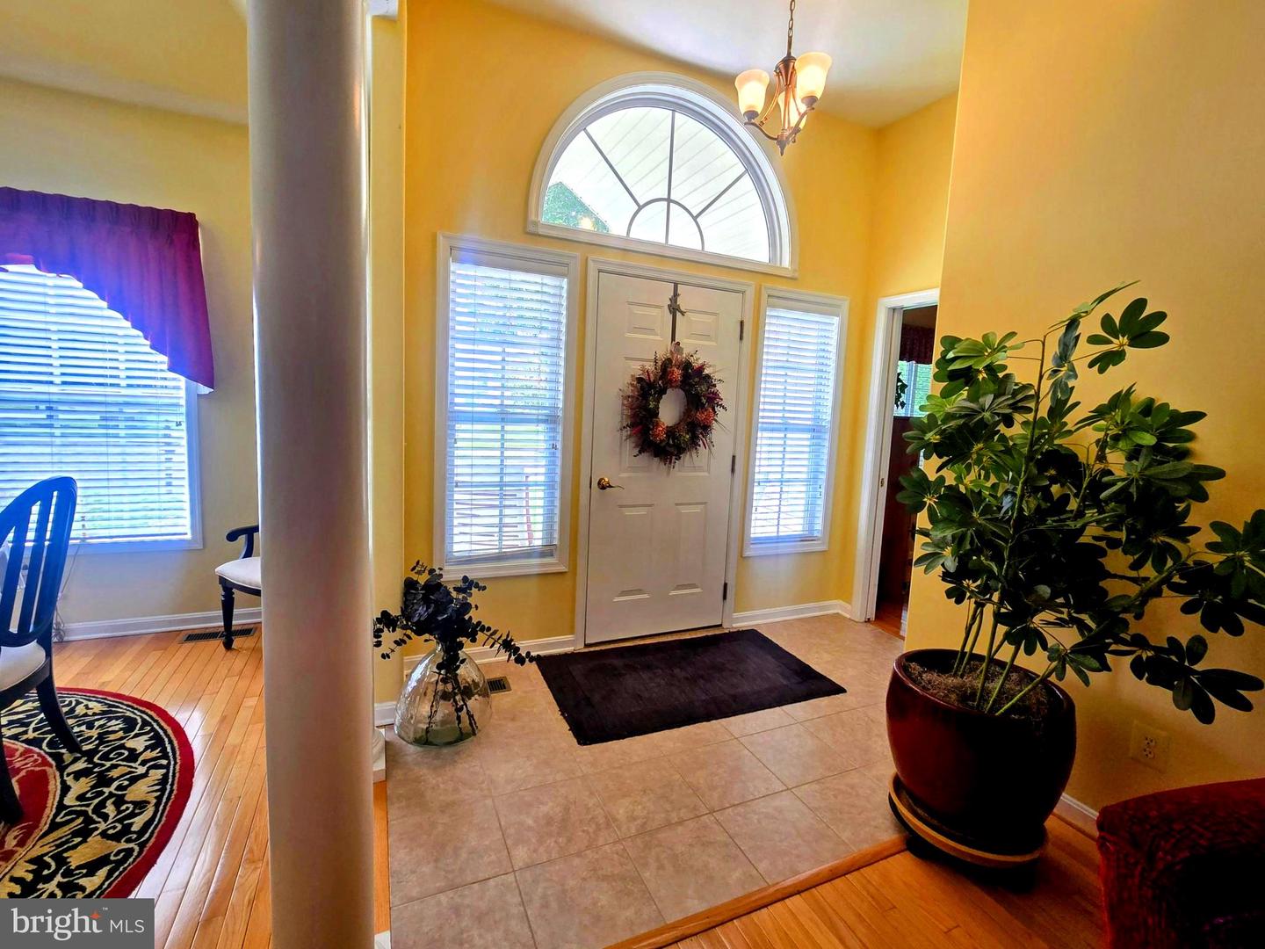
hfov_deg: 106.2
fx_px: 475
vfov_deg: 89.9
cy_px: 474
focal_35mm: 13
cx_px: 632
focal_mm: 2.2
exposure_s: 1/134
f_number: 2.2
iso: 50
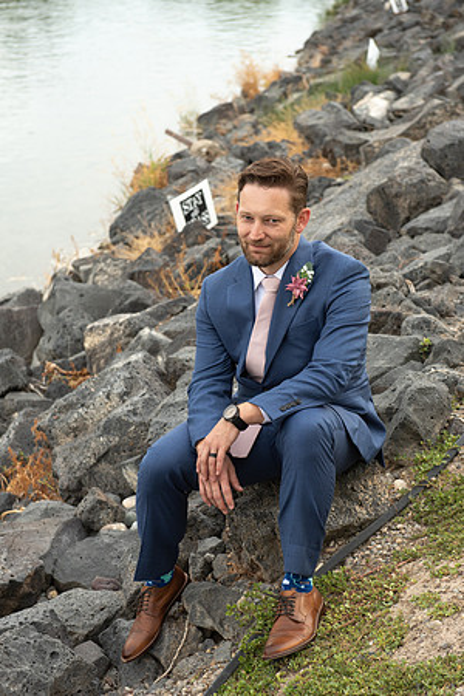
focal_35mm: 70
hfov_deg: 19.5
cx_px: 232
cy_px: 348
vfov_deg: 28.8
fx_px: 1353
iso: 500
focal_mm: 70
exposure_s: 1/200
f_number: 5.6
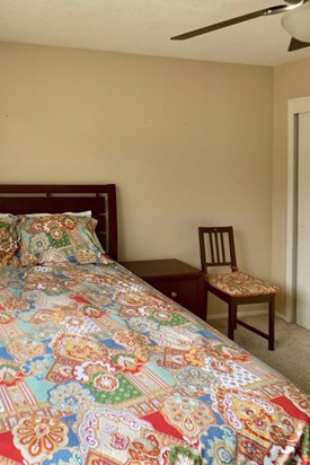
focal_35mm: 42
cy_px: 169
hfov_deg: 30.7
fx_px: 542
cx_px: 41
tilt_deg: +1.1
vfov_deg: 45.9
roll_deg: -1.4
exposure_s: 1/121
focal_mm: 4.25
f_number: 1.8
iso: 32
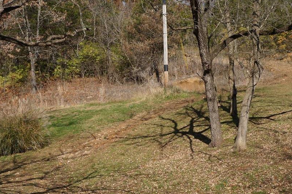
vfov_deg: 16.3
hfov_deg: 24.1
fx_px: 672
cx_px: 50
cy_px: 135
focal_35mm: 83
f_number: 11
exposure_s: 1/160
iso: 100
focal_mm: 28
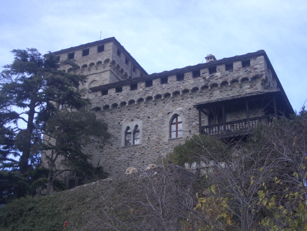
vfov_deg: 23.7
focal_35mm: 62
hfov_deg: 31.2
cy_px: 116
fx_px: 550
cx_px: 154
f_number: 3.5
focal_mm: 10.2
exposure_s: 1/160
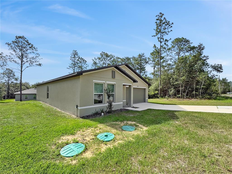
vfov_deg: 85.7
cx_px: 116
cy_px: 87
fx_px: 94
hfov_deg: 102.1
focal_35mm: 14
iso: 64
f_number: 2.2
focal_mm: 2.22
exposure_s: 1/1500
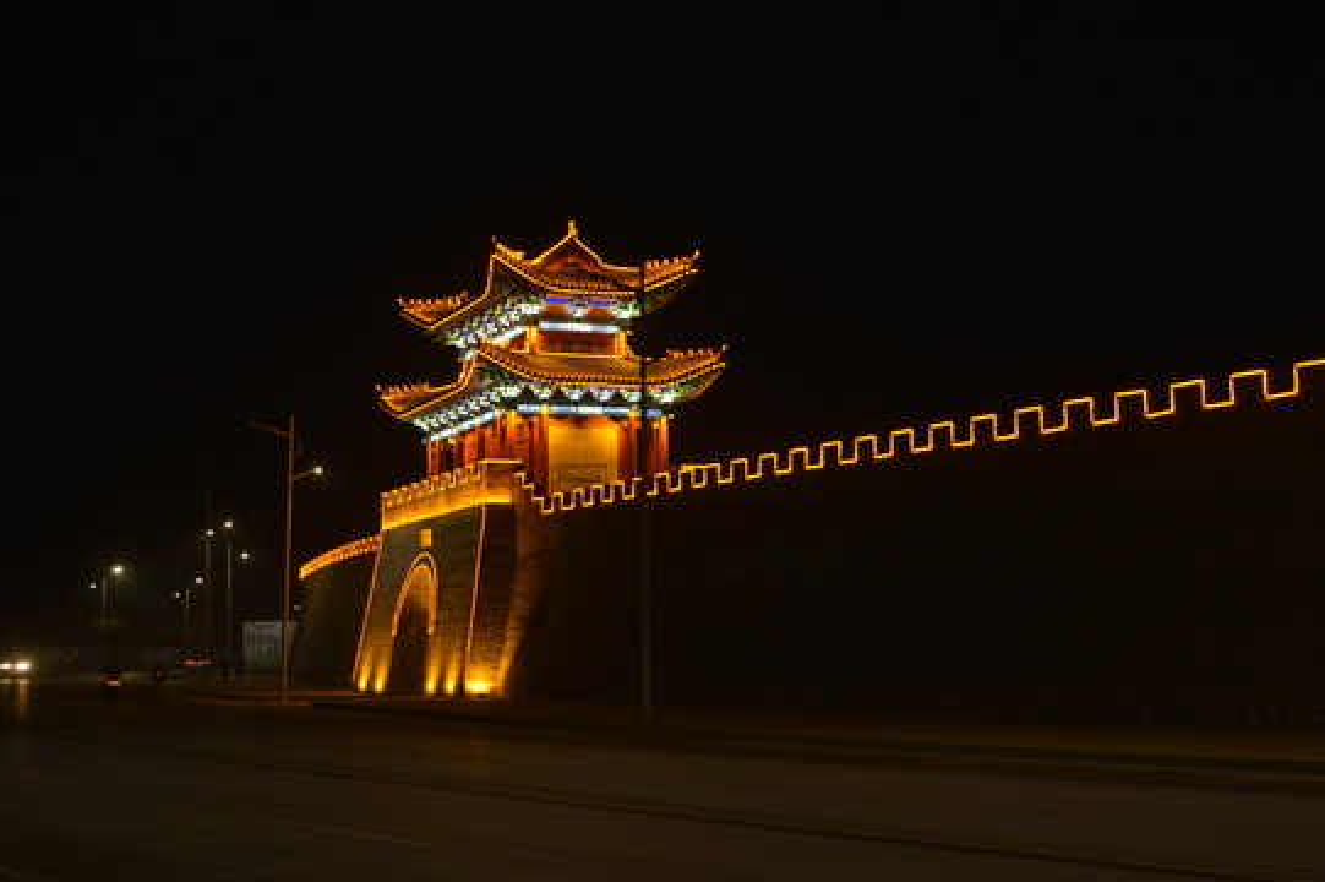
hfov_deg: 36.9
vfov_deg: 25.0
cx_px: 662
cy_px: 441
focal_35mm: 54
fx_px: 1986
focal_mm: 36
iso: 100
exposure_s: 1/5
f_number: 5
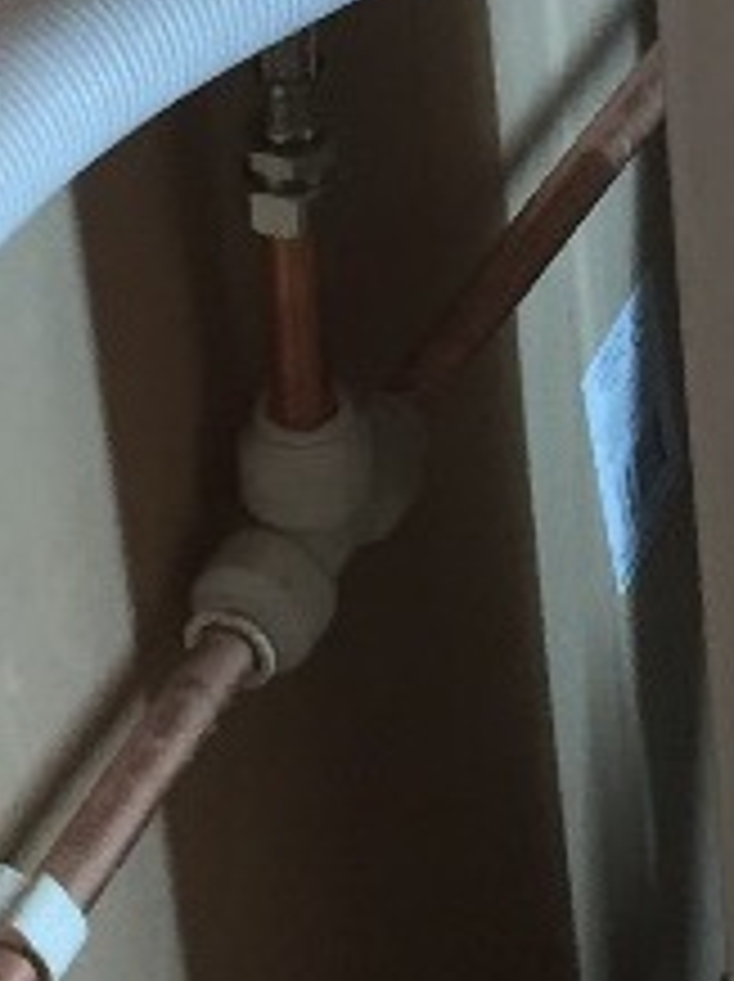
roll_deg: +2.2
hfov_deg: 9.1
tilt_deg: -27.2
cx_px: 869
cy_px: -540
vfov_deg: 11.8
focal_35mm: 160
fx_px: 4532
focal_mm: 4.15
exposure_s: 1/33
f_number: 2.2
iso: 100
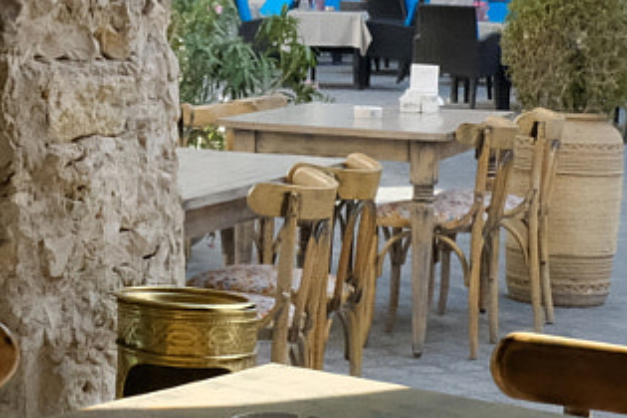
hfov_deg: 16.5
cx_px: 46
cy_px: -12
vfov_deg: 11.1
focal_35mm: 122
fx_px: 2125
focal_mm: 16
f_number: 6.4
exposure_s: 1/2000
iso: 3200
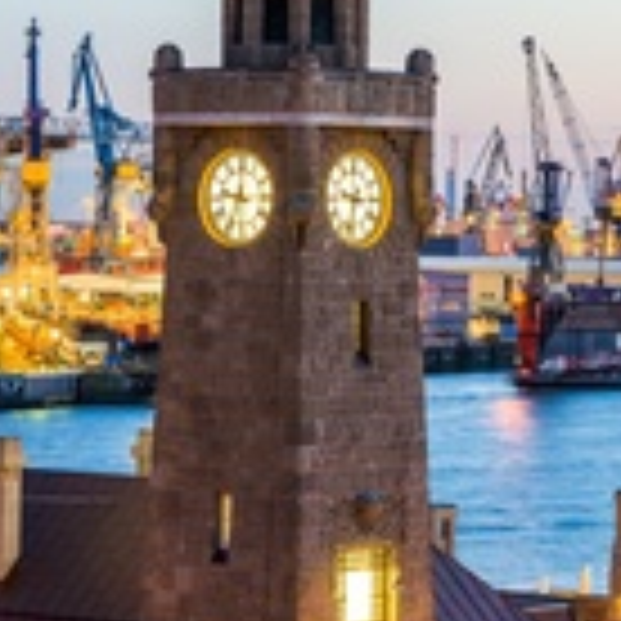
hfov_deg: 9.8
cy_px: 254
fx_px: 3613
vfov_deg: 9.8
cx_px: 436
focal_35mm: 178
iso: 100
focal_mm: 68
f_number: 7.1
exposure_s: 4
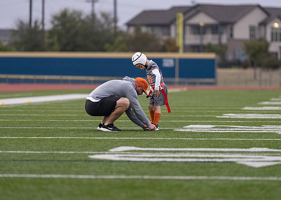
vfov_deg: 5.8
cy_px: 82
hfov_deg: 8.1
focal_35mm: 249
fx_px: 1986
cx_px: 143
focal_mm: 200
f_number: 2.8
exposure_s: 1/1000
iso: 800
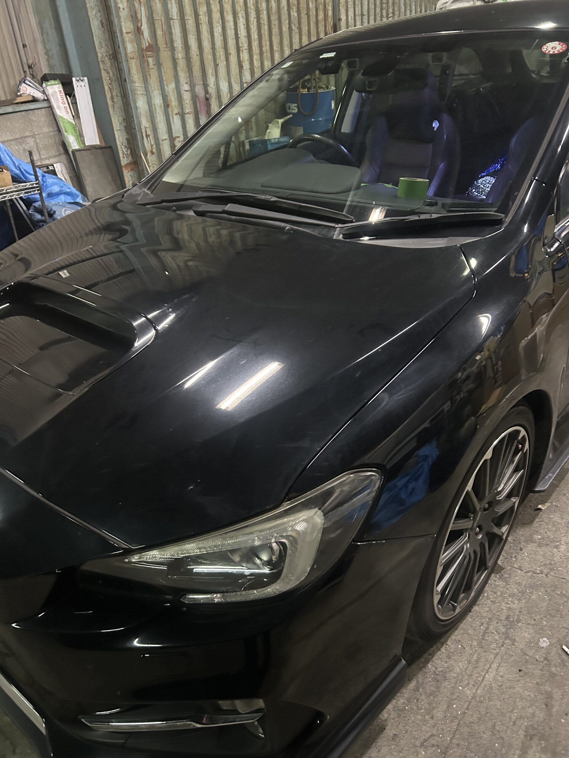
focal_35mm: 26
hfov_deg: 53.1
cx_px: 284
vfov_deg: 67.3
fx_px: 570
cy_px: 379
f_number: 1.5
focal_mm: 5.7
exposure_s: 1/30
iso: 1000
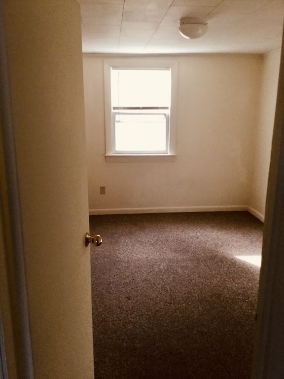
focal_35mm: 31
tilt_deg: -15.0
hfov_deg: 45.4
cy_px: 190
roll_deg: +0.4
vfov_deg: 58.4
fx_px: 339
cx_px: 142
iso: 32
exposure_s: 1/30
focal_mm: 3.3
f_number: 2.4
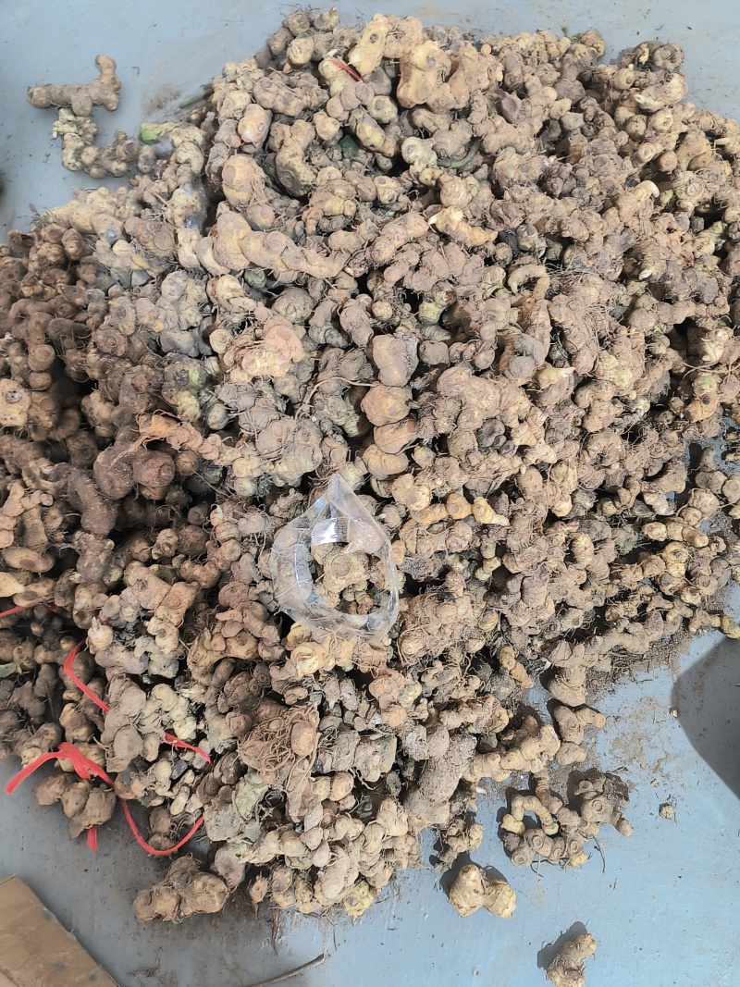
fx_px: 770
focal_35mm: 27
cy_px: 494
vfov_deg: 65.3
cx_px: 370
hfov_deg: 51.3
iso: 4239
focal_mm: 5.52
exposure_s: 1/40
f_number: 1.9
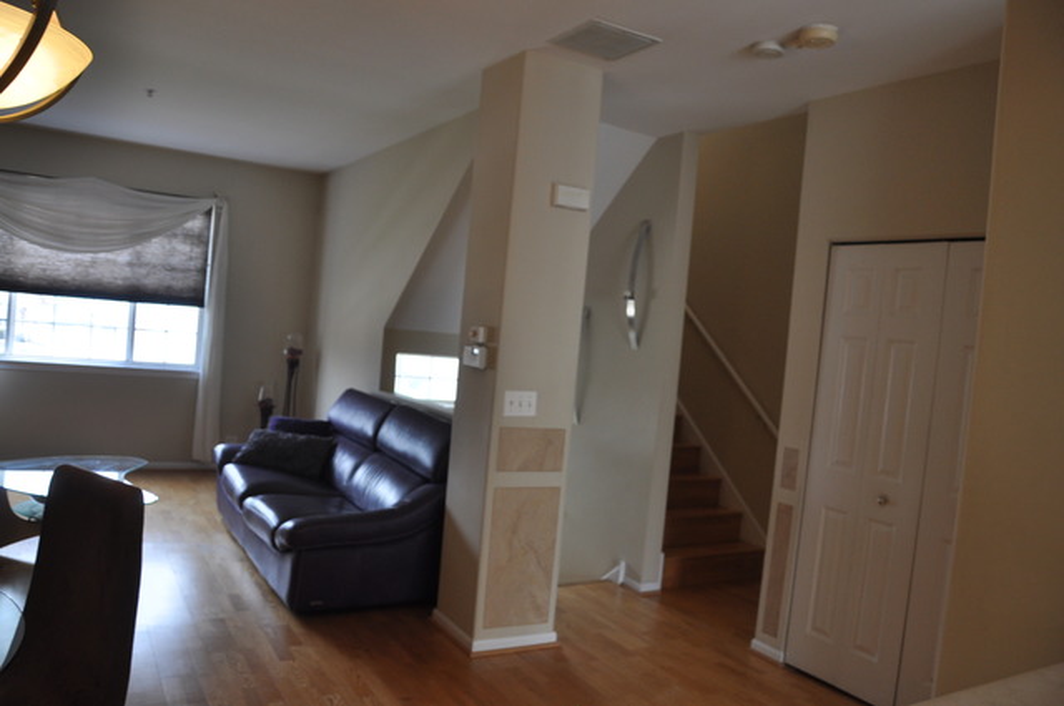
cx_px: 532
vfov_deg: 47.8
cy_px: 353
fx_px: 797
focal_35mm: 27
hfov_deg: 67.4
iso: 400
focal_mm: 18
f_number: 5
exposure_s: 1/100
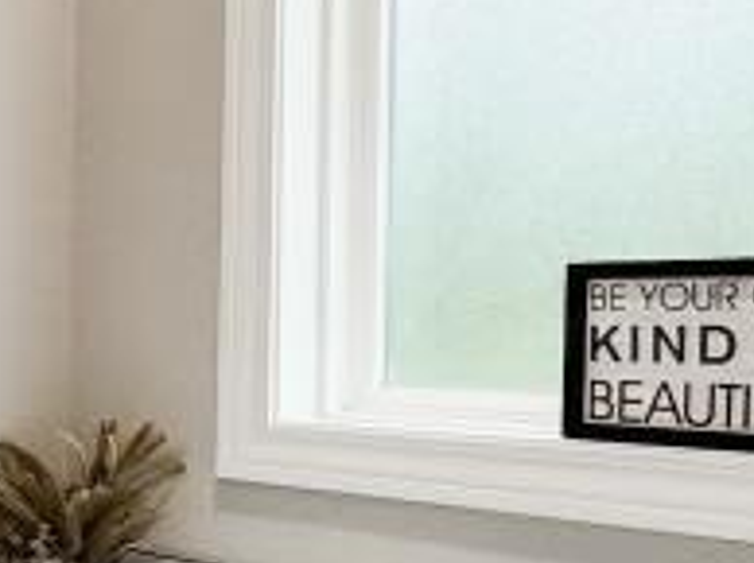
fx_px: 1610
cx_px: -591
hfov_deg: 19.7
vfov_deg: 19.8
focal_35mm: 74
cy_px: 349
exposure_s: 1/120
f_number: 2.2
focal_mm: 2.22
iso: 200
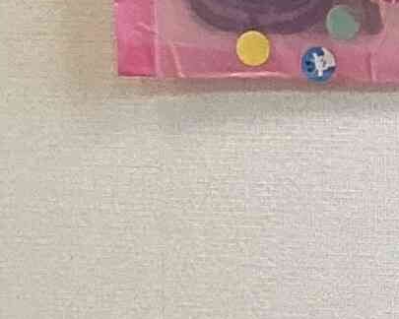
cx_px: 403
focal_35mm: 224
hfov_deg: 8.6
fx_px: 2645
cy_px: 497
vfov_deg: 6.8
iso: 40
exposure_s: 1/100
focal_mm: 3
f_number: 1.8
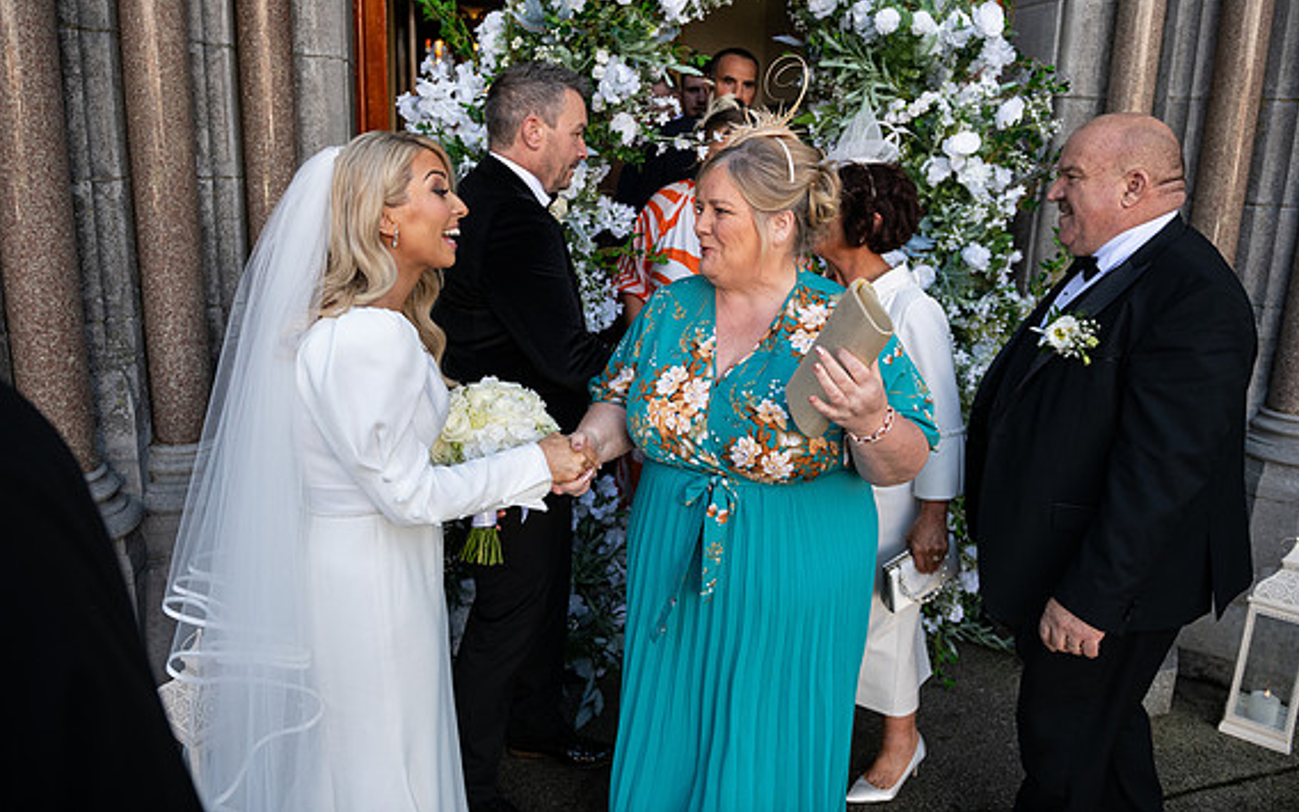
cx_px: 645
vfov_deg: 49.2
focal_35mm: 25
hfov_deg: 72.5
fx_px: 885
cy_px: 372
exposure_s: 1/1000
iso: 500
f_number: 3.5
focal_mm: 24
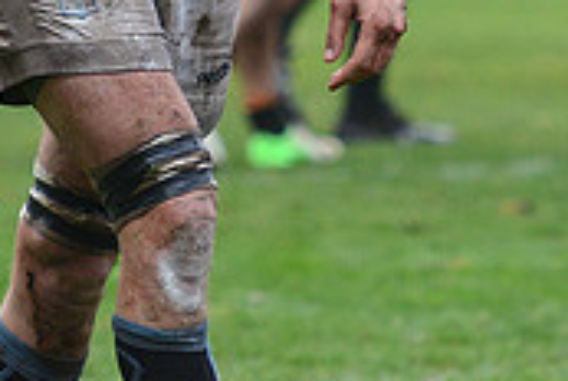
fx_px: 11632
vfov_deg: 1.9
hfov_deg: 2.8
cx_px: 33
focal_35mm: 736
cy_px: -248
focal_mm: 220
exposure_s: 1/500
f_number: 4
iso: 1250
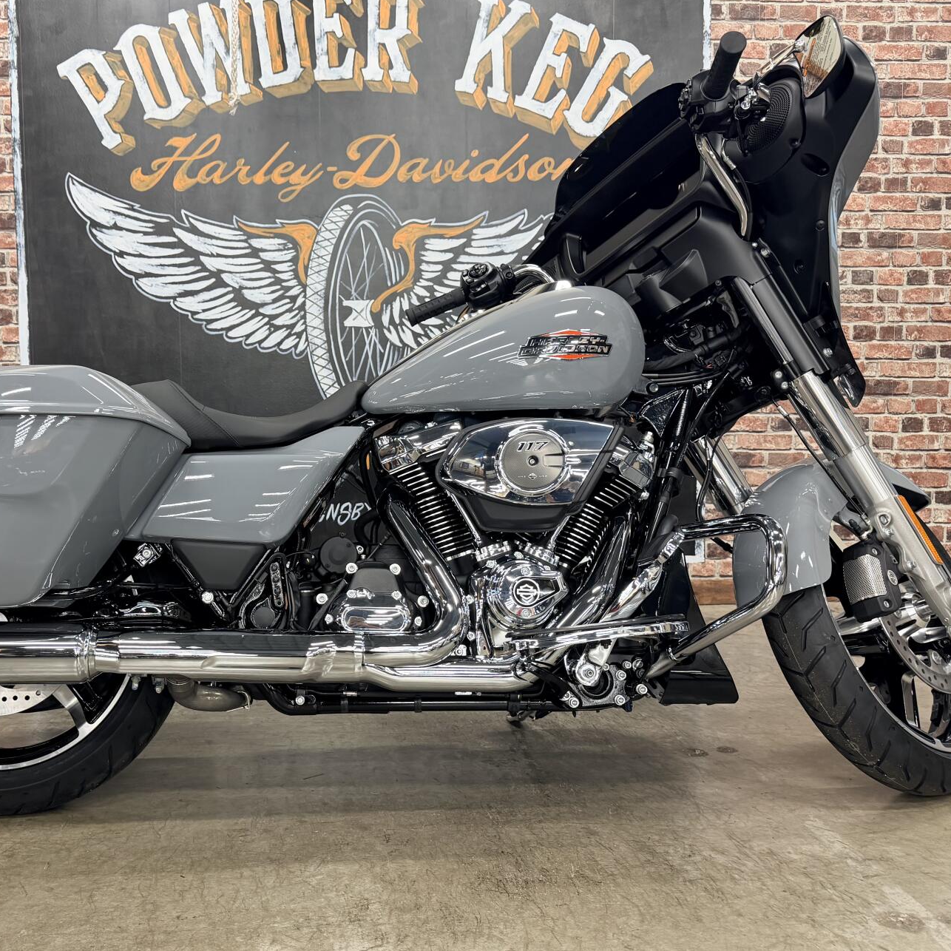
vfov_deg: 49.7
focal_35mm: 33
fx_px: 1026
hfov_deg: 49.1
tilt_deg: -3.6
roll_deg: +0.3
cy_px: 480
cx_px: 339
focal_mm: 6.76
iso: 160
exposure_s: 1/60
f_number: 1.78
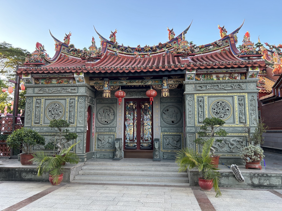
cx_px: 141
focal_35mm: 26
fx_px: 212
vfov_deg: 53.1
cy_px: 106
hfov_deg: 67.3
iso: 64
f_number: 1.5
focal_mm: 5.7
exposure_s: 1/146
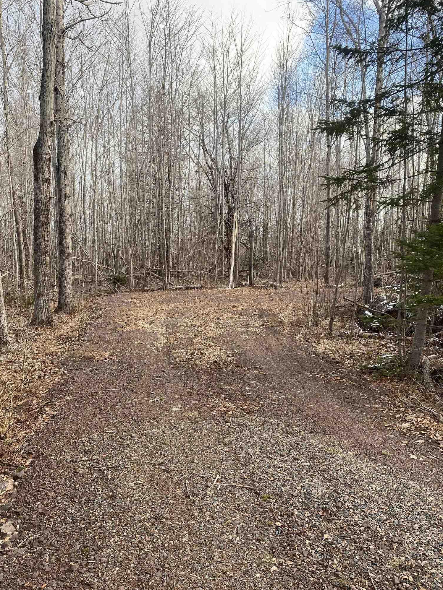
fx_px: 512
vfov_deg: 59.8
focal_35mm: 30
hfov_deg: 46.8
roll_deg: +0.7
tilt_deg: -7.9
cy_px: 327
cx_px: 207
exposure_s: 1/536
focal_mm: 4.25
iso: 32
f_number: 1.8
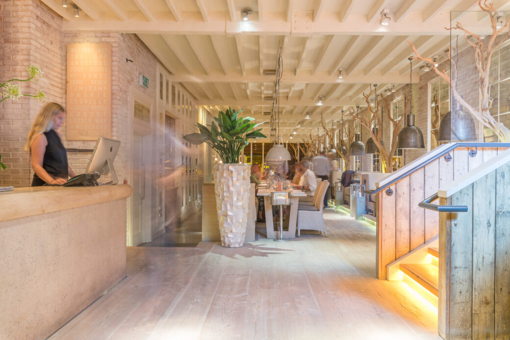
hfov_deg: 61.9
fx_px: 425
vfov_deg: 43.6
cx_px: 255
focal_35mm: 30
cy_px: 170
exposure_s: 2.5
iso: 100
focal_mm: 30
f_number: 11
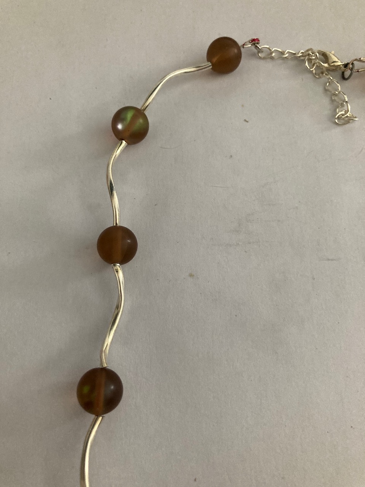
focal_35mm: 28
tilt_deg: -71.6
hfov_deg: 49.7
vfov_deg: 63.4
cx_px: 182
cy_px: 244
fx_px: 394
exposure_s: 1/51
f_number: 1.8
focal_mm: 3.99
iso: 320
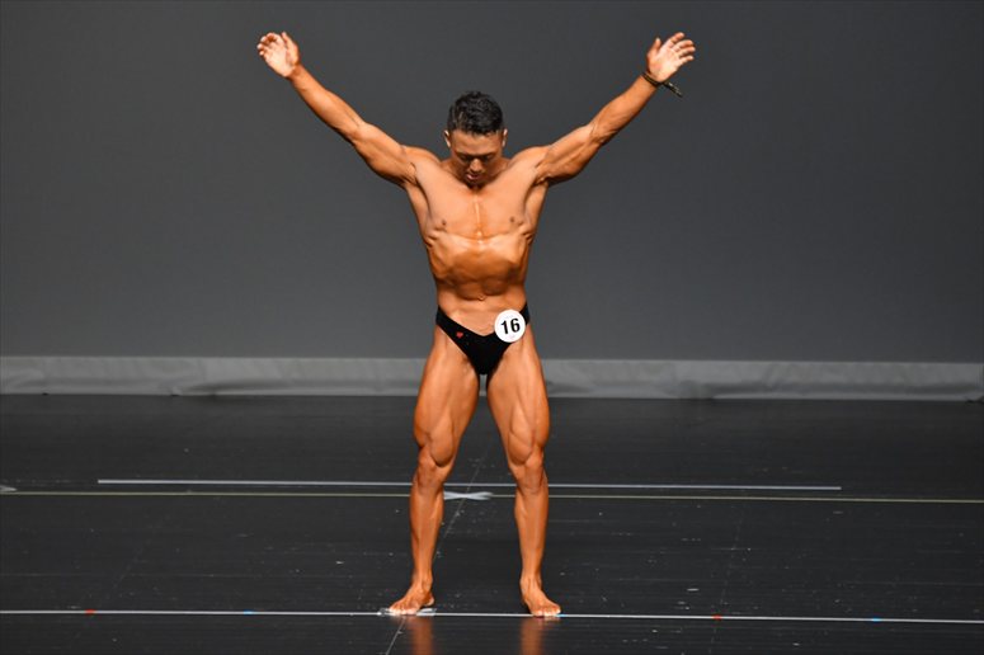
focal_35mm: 315
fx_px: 8606
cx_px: 492
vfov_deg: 4.4
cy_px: 328
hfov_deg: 6.5
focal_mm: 210
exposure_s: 1/400
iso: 2500
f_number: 5.6
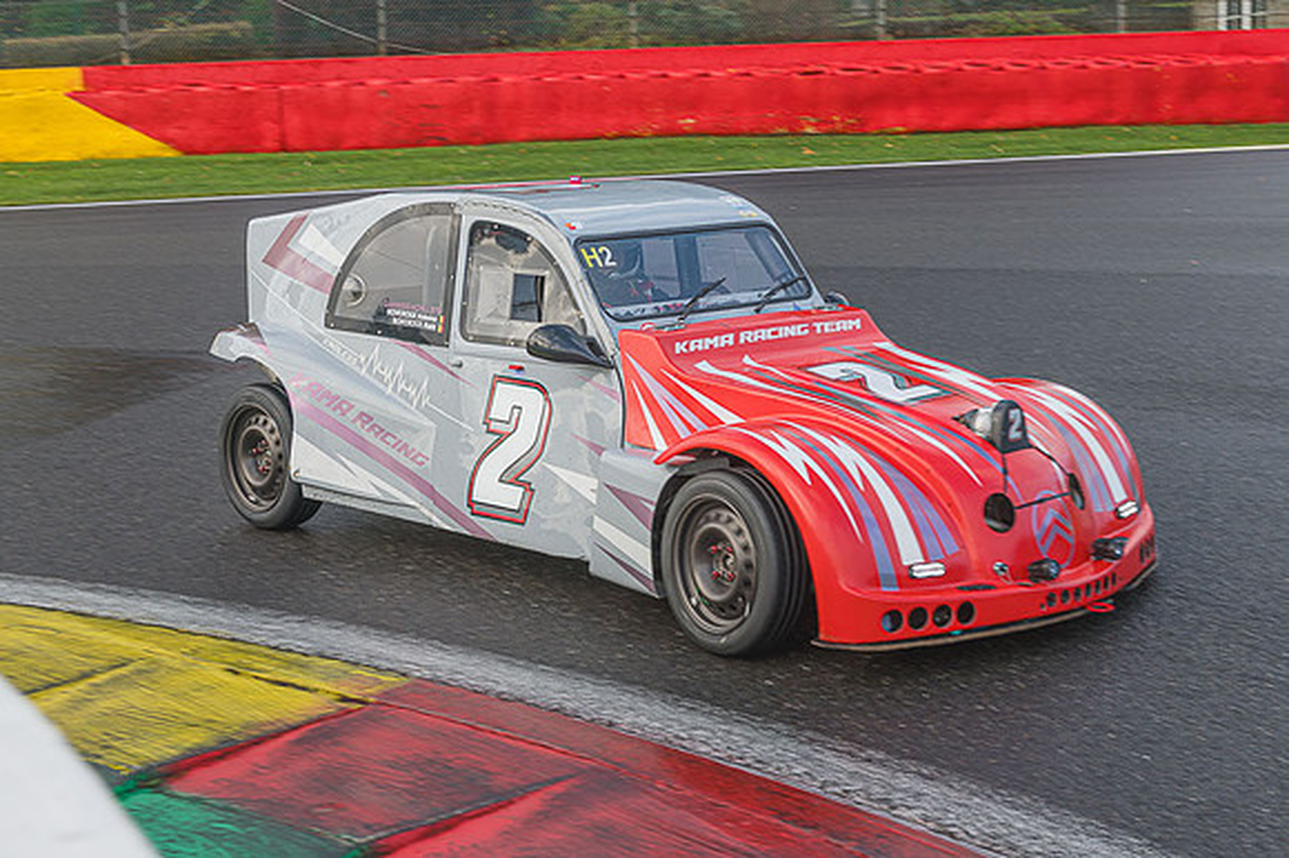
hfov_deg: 35.2
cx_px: 744
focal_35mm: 57
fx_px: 2029
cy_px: 429
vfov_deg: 23.9
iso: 180
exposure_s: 1/250
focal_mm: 48
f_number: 5.6
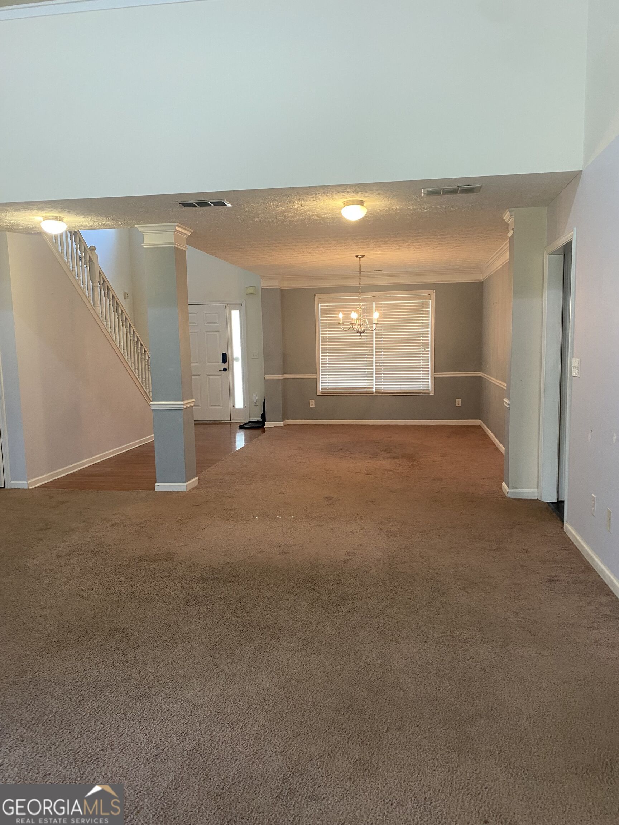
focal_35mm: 26
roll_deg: +1.3
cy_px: 412
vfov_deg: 67.3
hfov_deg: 53.1
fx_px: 620
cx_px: 310
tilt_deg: -6.2
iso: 200
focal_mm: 4.25
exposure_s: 1/60
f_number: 1.8
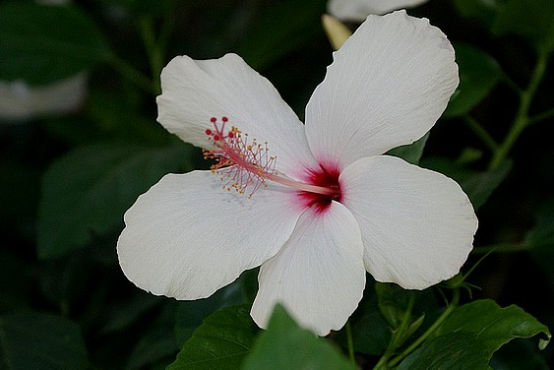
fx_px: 1724
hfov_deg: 18.3
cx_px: 270
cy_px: 190
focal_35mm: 112
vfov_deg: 12.2
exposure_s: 1/125
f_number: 5.6
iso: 400
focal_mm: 70
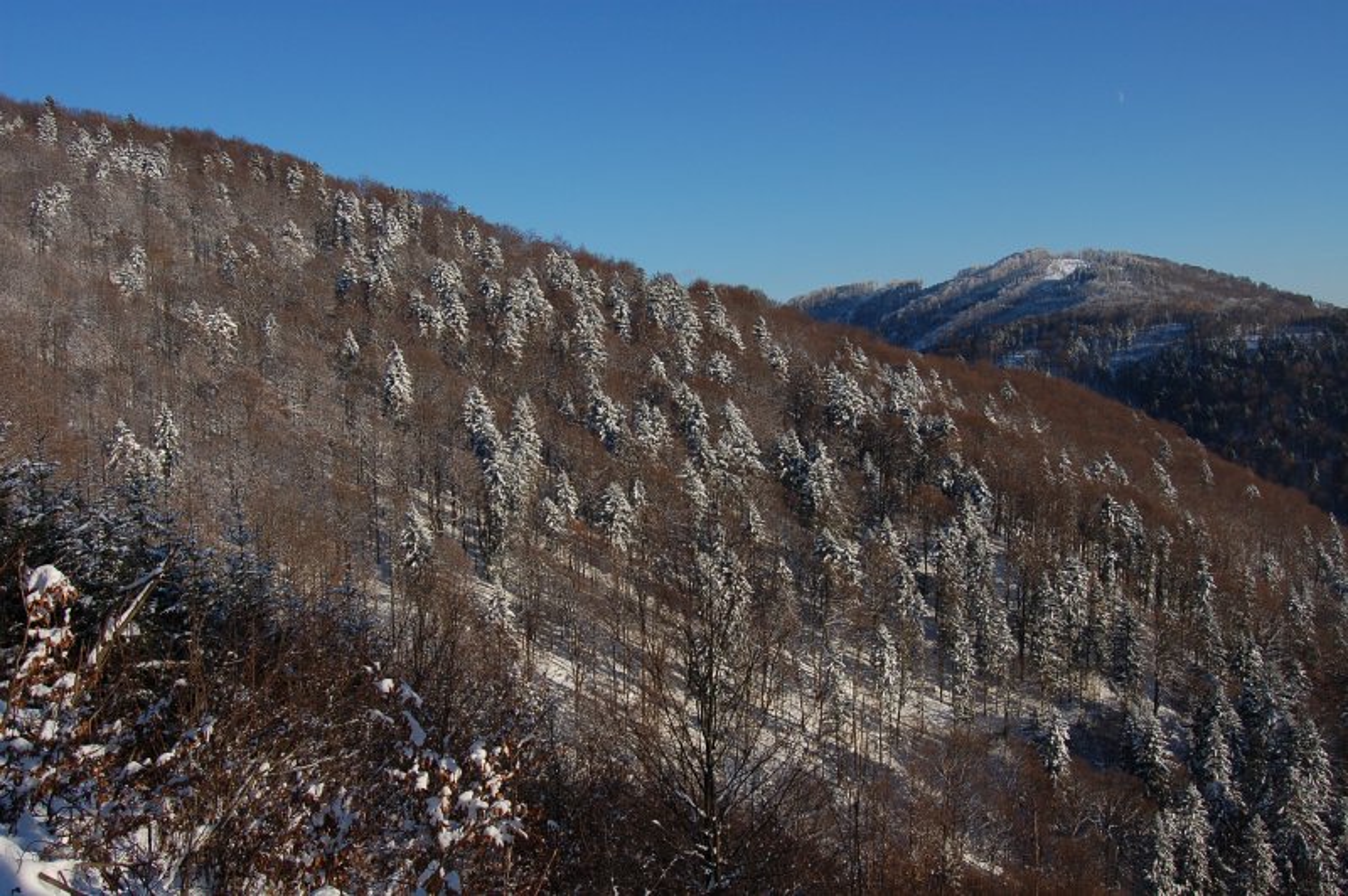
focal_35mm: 30
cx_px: 674
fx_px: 1122
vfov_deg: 43.5
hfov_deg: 62.0
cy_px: 448
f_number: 11
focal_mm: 20
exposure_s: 1/250
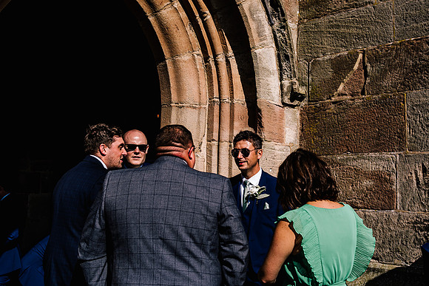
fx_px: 518
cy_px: 115
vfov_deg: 30.8
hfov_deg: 44.7
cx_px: 257
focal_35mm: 43
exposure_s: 1/800
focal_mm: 35
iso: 50
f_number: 4.5
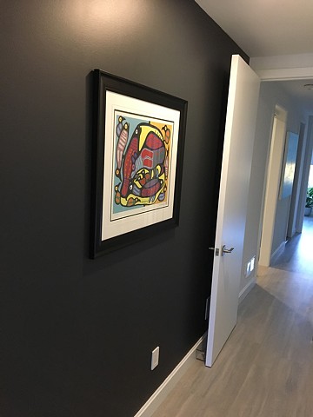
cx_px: 156
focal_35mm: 29
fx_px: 350
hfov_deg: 48.2
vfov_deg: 61.7
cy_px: 208
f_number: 2.2
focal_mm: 4.2
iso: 200
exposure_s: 1/30
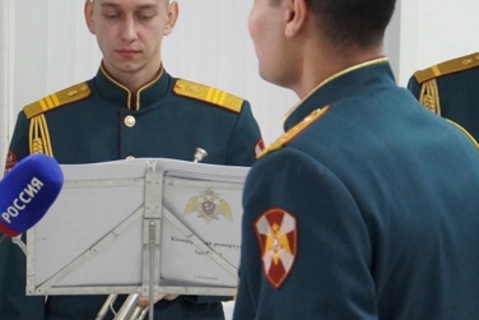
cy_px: 161
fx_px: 2542
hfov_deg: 10.7
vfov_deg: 7.2
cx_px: 21
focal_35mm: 191
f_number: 5.6
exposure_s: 1/160
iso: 6400
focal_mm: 64
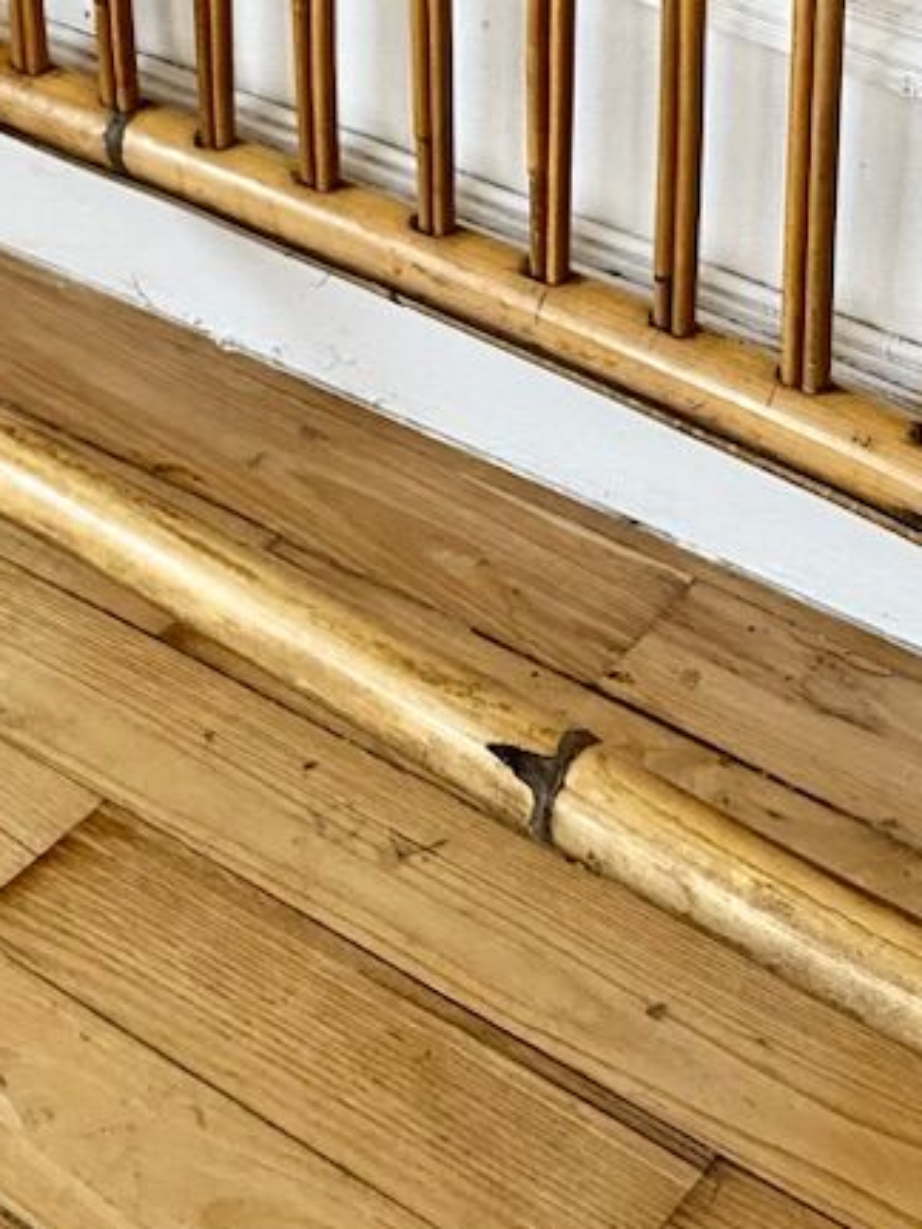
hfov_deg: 19.1
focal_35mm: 77
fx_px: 2735
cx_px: 558
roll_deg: +2.9
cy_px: 43
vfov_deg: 24.4
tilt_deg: -26.7
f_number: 1.8
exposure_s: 1/60
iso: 160
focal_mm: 4.25
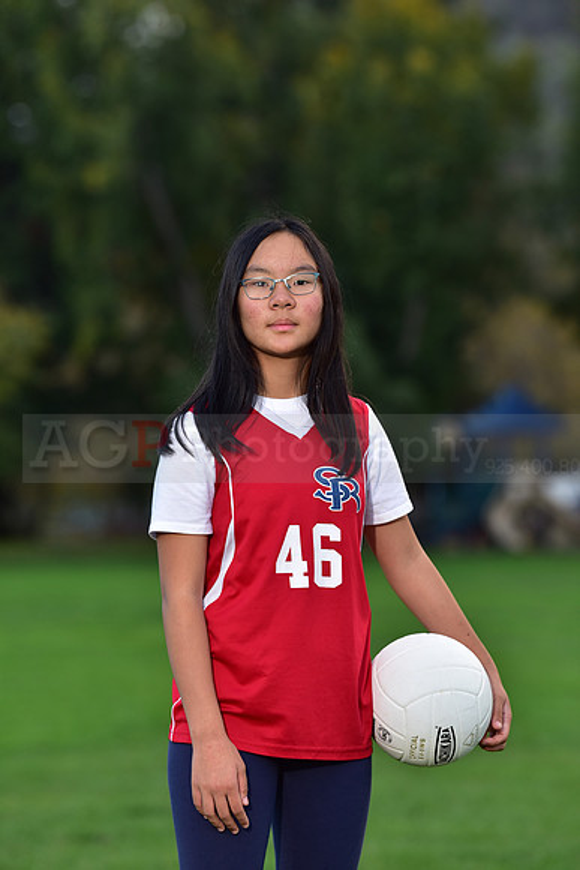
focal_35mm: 175
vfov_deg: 11.7
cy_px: 435
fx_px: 4226
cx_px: 290
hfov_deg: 7.9
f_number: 4.5
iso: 400
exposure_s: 1/250
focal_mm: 175
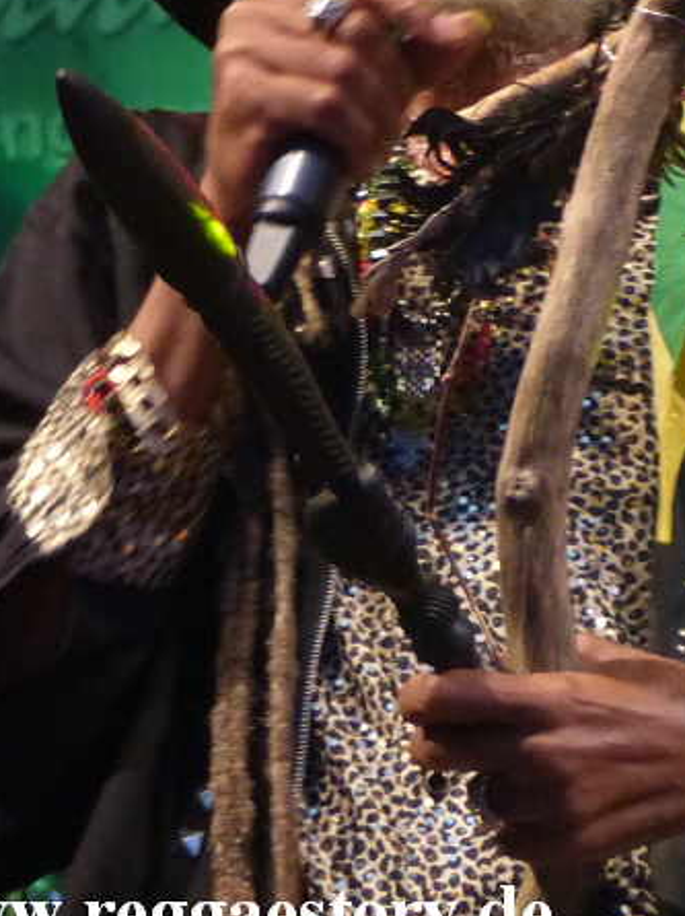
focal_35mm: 299
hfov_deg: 5.0
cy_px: -56
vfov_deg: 6.6
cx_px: 628
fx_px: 7900
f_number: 2.8
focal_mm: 23.9
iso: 400
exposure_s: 1/80
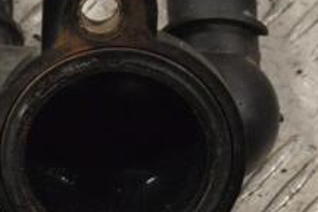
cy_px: 85
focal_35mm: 187
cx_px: 25
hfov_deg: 10.9
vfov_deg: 7.3
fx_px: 1655
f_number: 9
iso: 3200
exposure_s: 1/320
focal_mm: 45
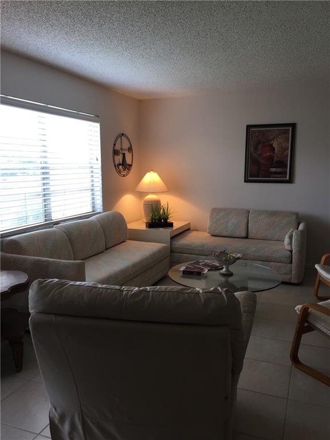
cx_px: 165
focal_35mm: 29
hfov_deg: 48.2
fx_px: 369
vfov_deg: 61.7
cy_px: 220
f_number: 2.2
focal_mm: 4.15
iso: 32
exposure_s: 1/40
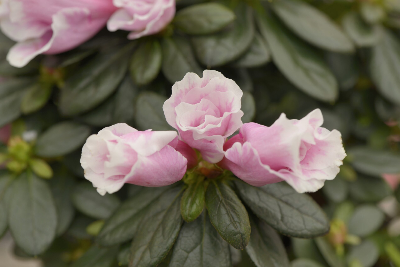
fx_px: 1178
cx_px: 201
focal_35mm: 106
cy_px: 133
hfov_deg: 19.3
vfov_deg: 12.9
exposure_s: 1/80
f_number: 6.3
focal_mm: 105
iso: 100
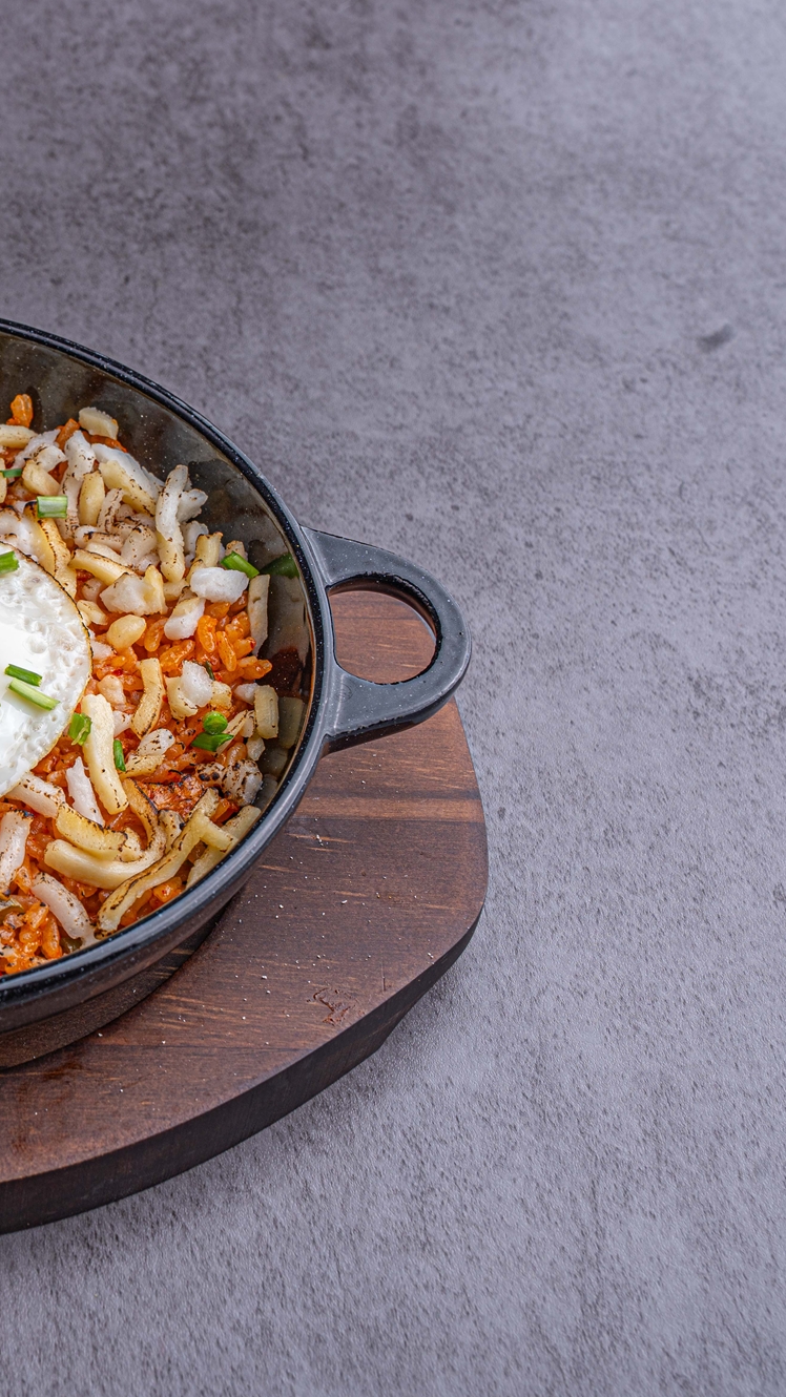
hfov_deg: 18.2
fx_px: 2335
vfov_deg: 33.3
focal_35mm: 63
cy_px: 699
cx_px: -126
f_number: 10
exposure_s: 1/80
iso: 100
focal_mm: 40
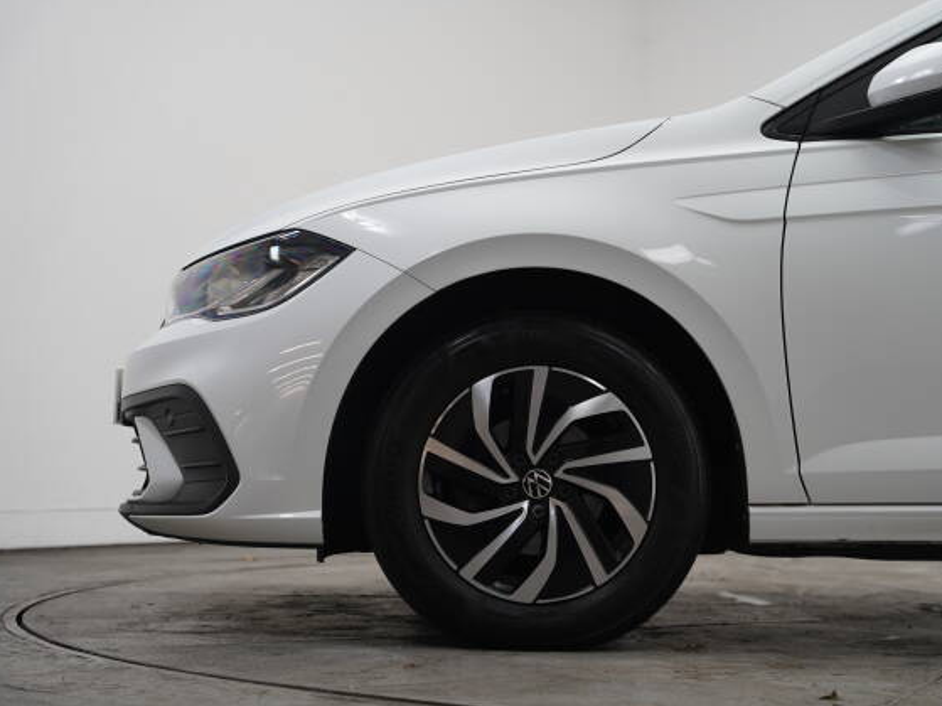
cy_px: 354
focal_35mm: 66
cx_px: 522
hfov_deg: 29.2
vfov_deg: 22.1
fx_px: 1808
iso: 1000
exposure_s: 1/160
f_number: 4
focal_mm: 60.4
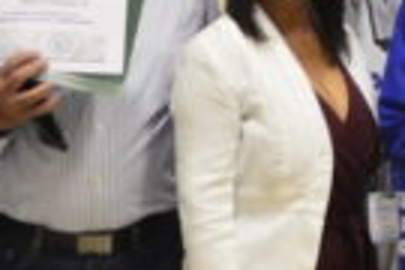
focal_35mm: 227
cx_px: 507
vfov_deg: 6.0
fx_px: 2554
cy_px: -6
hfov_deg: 8.9
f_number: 4
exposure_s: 1/40
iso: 2000
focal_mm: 20
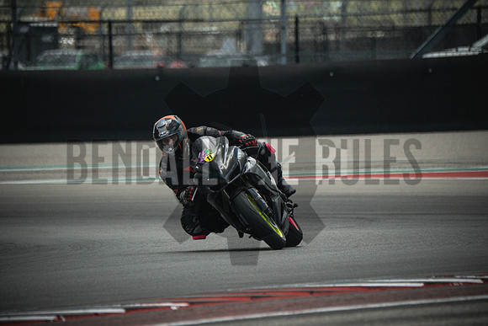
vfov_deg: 2.3
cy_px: 163
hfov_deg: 3.4
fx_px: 8135
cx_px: 244
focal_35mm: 600
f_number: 5.6
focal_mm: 400
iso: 1600
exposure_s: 1/2000
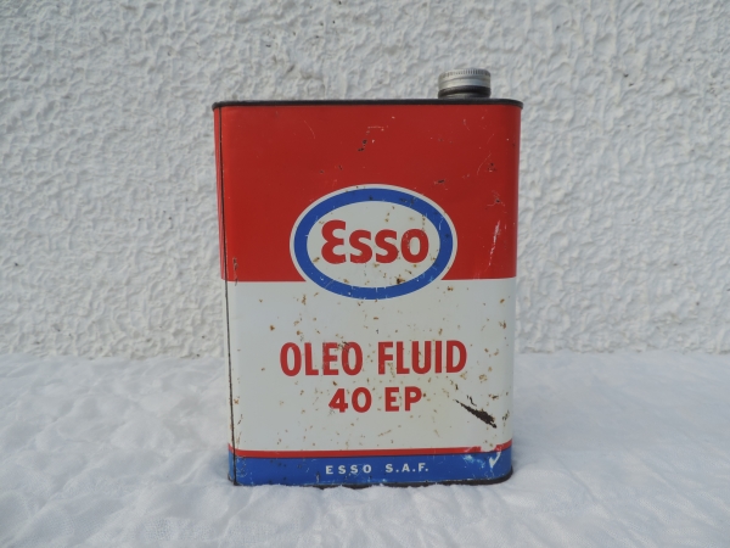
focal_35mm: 24
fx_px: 506
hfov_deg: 71.6
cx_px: 365
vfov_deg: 56.8
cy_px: 274
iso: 80
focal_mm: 4.3
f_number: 3
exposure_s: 1/800
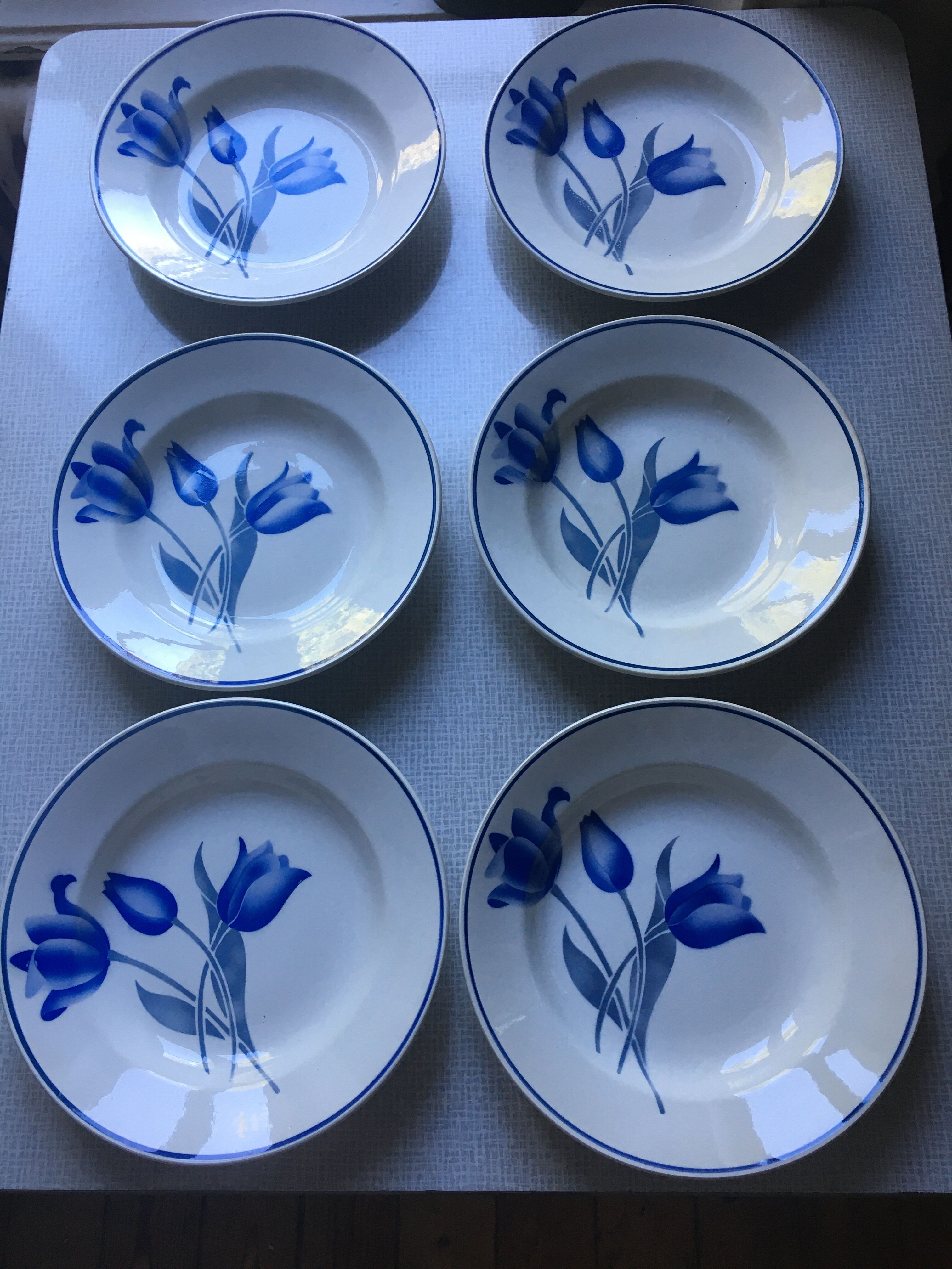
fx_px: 1063
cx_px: 476
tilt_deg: -70.9
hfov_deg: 48.2
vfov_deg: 61.7
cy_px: 634
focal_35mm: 29
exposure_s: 1/33
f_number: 2.2
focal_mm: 4.15
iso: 40
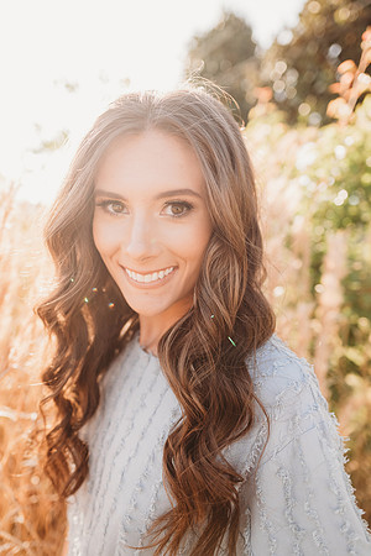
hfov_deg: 53.1
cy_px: 278
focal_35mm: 24
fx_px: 371
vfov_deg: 73.7
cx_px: 186
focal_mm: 24
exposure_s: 1/400
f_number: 2.5
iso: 100
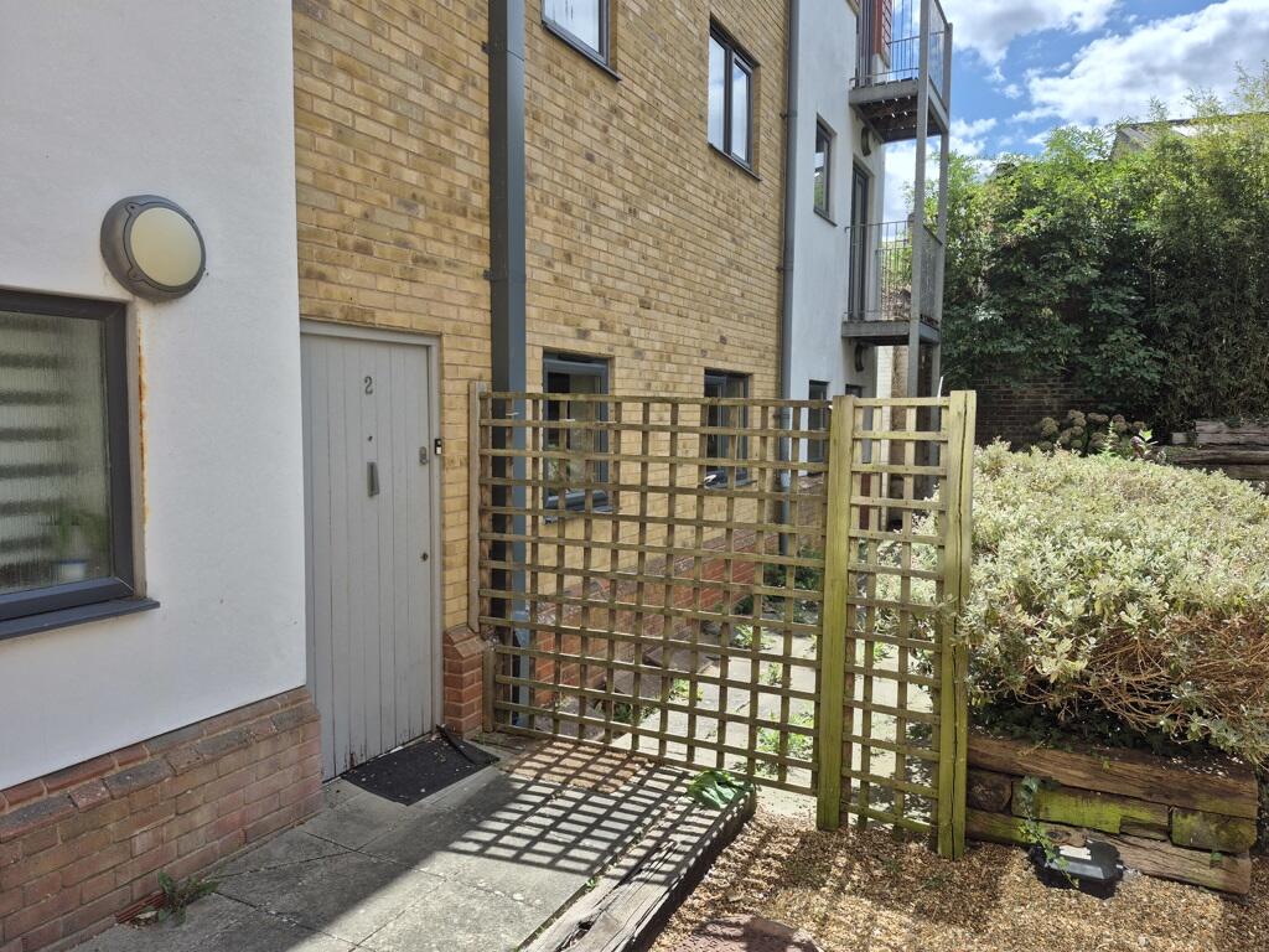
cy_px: 476
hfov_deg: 73.9
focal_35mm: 23
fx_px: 843
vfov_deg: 58.9
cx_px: 634
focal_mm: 5.4
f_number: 1.8
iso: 25
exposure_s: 1/1844
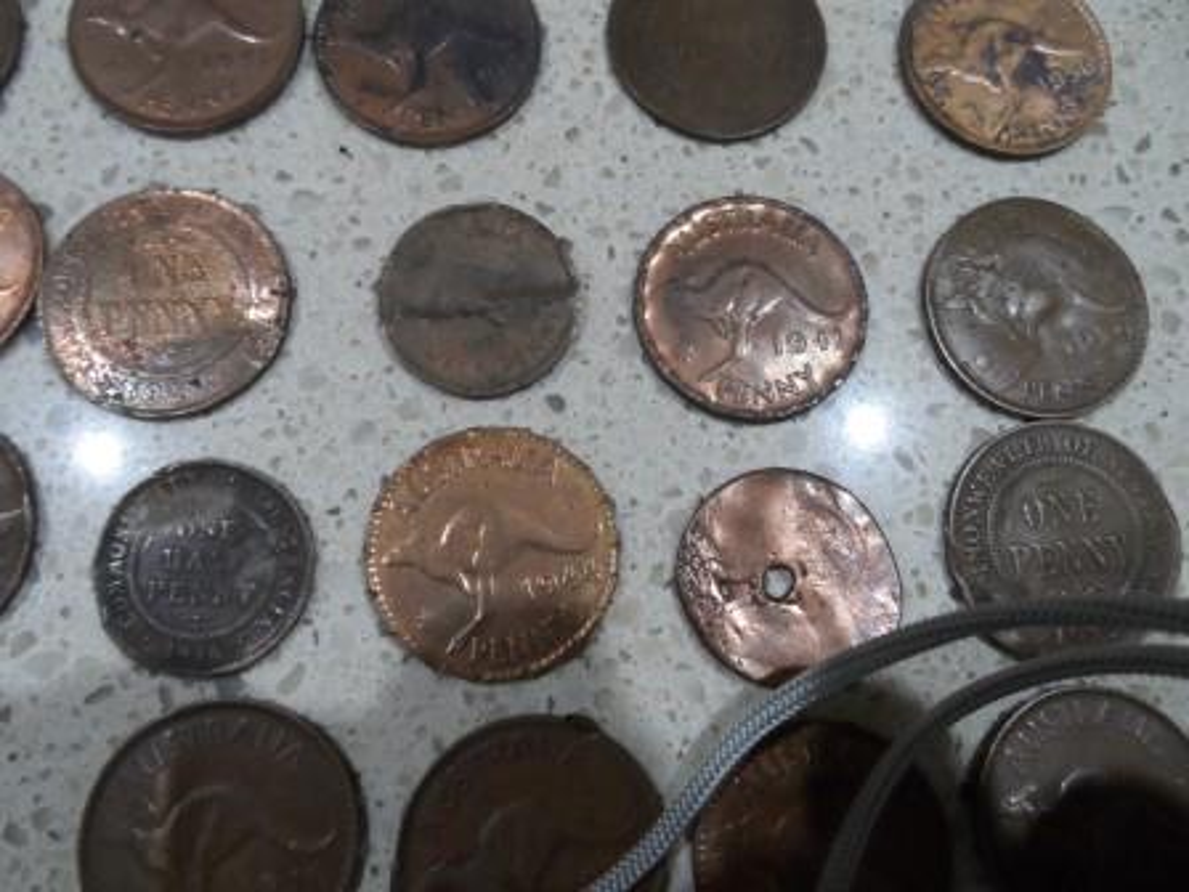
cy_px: 446
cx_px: 594
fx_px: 824
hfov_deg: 71.6
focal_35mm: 24
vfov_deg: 56.8
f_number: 3.2
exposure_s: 1/30
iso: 400
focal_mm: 4
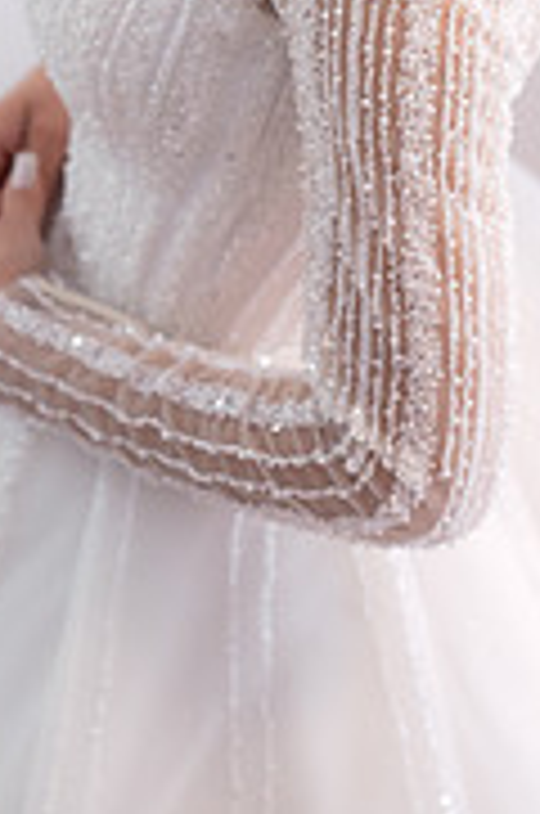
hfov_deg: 6.5
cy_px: -94
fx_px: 4765
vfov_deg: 9.7
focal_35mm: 211
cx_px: 353
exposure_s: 1/250
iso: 2000
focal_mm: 85
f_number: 2.8
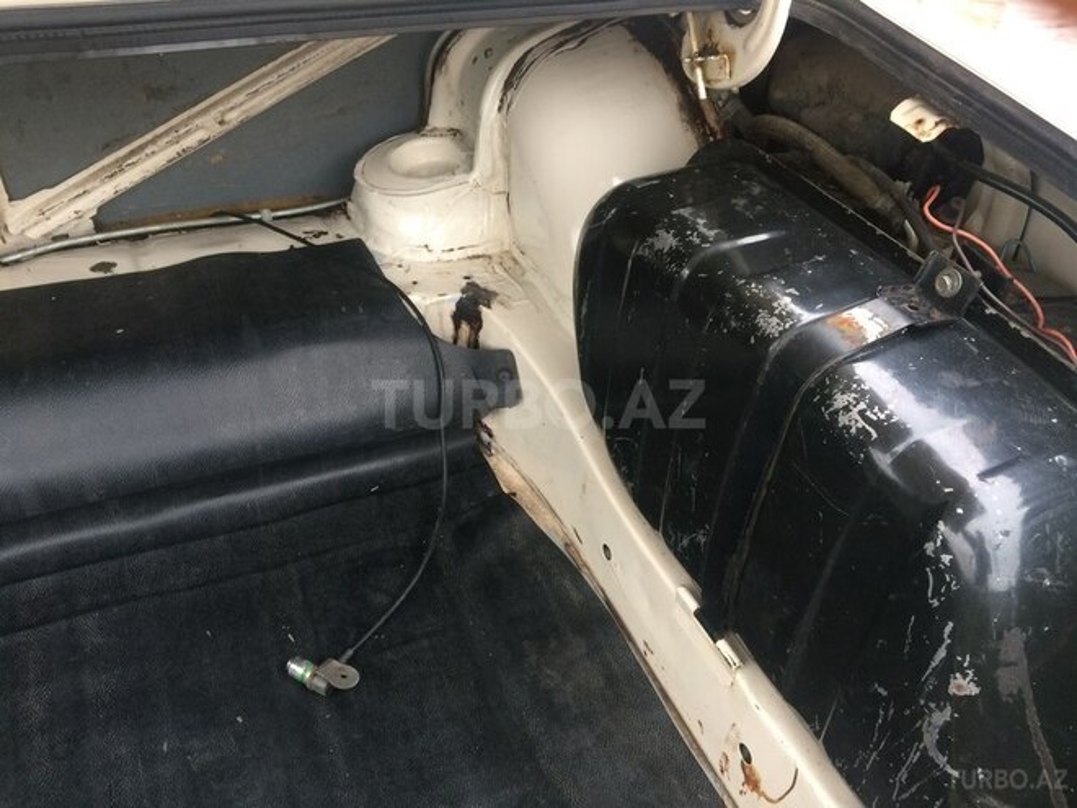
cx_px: 538
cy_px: 404
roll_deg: -1.1
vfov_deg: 48.2
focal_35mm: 29
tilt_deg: -33.8
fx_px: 902
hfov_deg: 61.7
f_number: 2.2
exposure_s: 1/33
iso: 100
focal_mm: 4.15
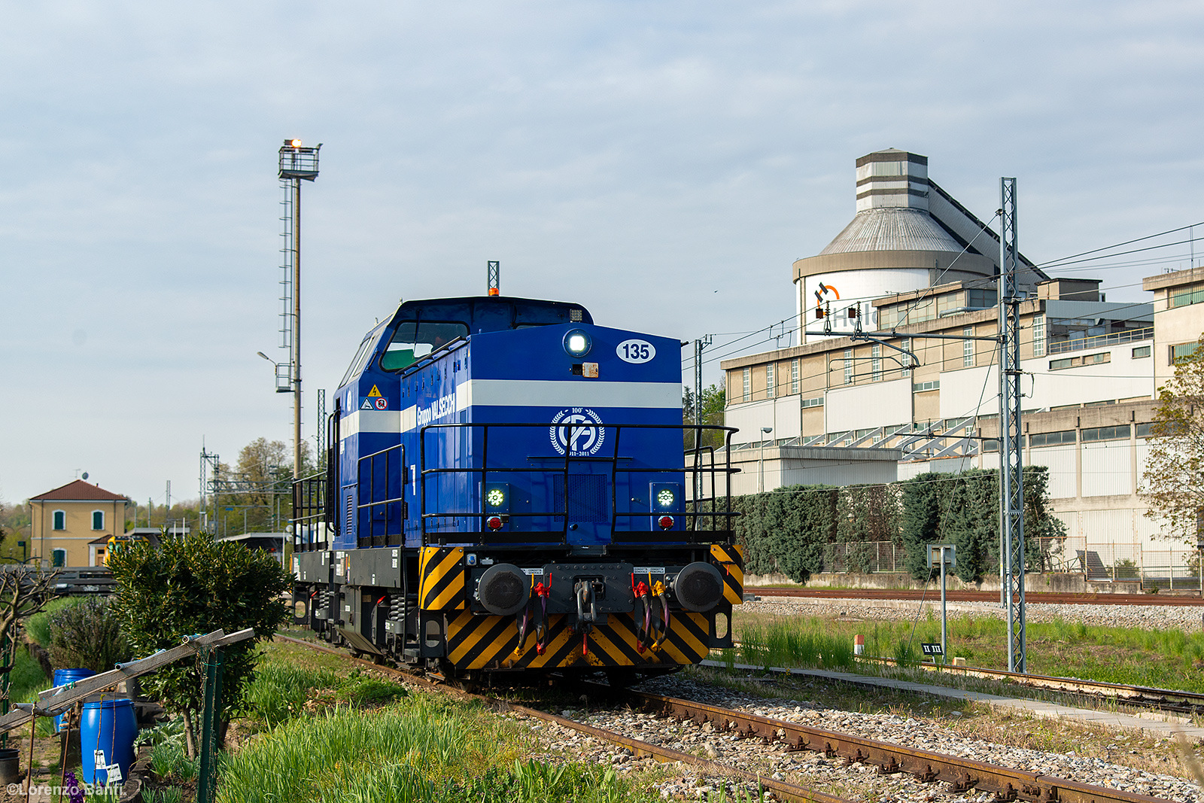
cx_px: 602
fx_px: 1672
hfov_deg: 39.6
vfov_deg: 27.0
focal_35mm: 50
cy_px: 402
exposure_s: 1/500
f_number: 6.3
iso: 250
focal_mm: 50
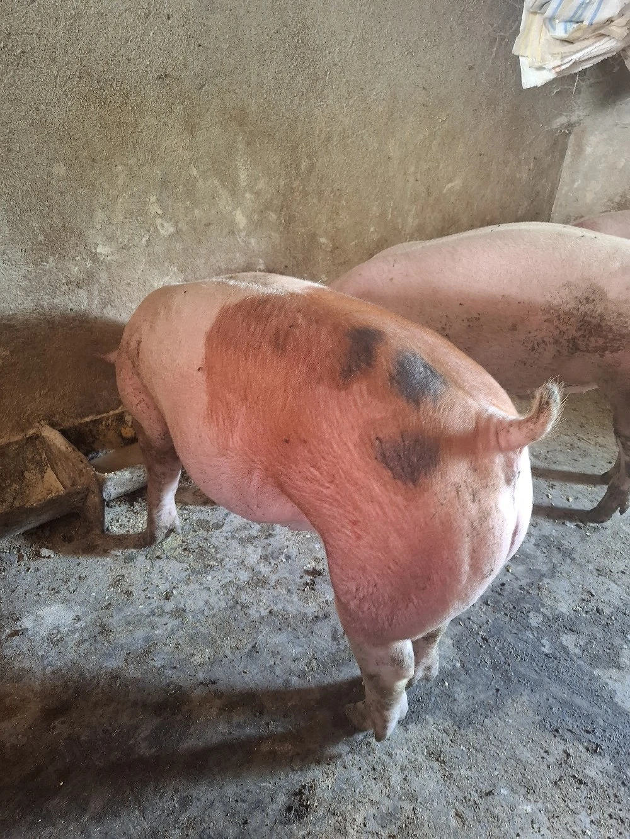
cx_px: 315
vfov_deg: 73.9
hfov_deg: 58.9
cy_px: 420
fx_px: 558
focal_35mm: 23
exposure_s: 1/25
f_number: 1.8
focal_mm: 5.54
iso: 400
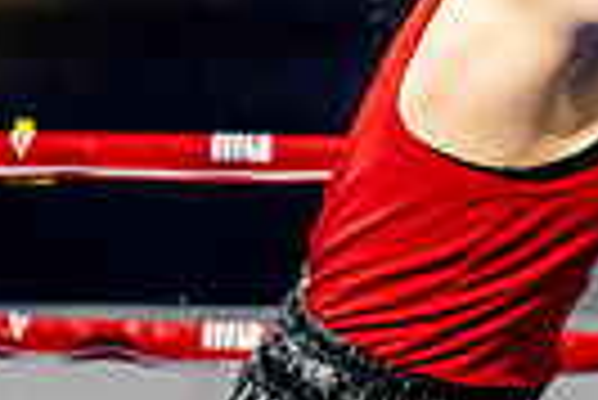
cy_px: 209
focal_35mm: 227
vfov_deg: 6.1
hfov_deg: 8.8
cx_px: 908
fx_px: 3775
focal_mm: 35
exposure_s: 1/800
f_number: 2.8
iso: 5000
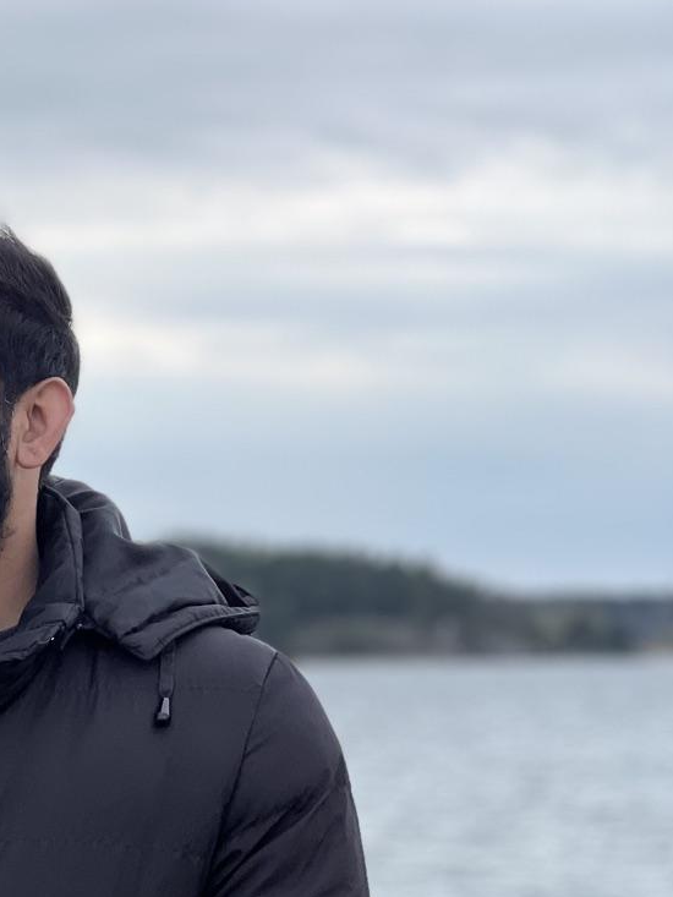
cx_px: -53
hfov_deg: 8.8
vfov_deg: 11.8
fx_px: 4354
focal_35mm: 168
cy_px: 538
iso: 20
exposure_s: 1/134
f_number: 2.8
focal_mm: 9
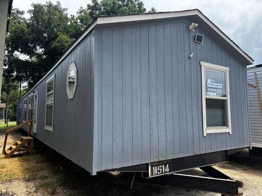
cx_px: 131
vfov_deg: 53.1
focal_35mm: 26
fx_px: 197
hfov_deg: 67.3
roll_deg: +0.3
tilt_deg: +5.0
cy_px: 98
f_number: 1.6
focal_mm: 5.96
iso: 50
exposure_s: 1/894
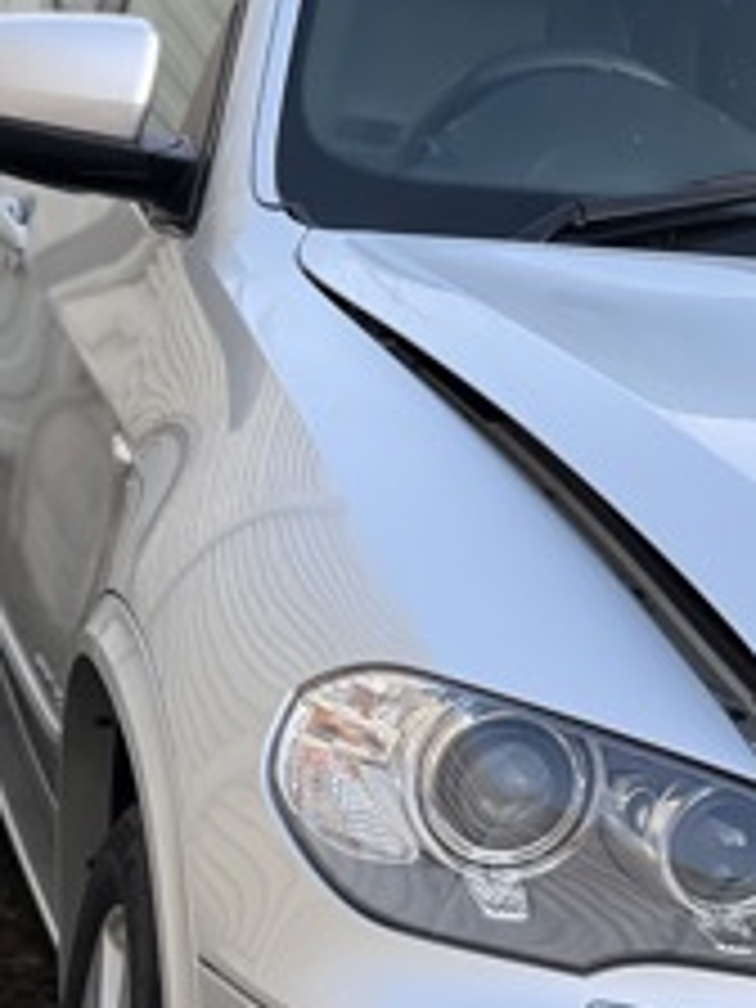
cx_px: 232
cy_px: 594
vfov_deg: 12.0
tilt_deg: -13.8
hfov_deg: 9.0
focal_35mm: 165
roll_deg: -11.2
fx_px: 4805
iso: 125
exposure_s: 1/121
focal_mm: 9
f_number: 2.8
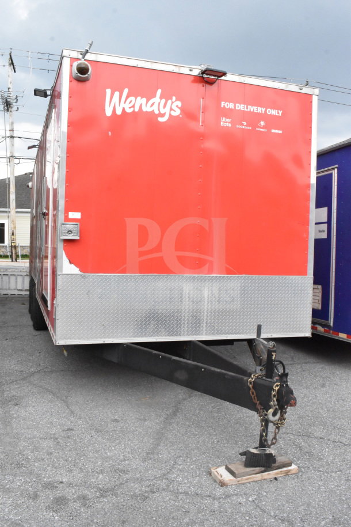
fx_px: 461
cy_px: 264
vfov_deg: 59.5
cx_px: 176
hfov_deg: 41.7
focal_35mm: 32
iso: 6400
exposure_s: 1/1000
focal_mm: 21
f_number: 16
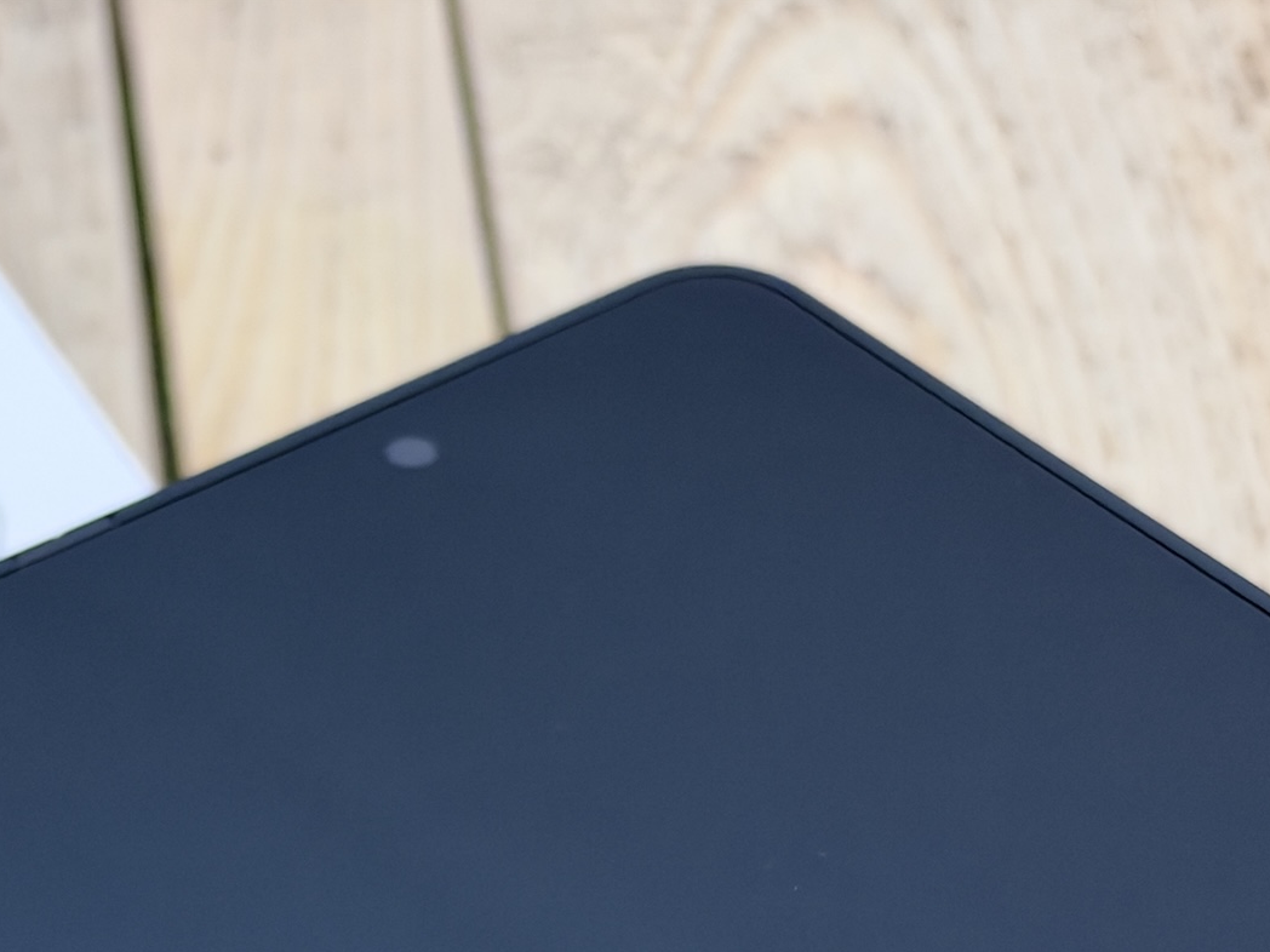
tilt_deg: -62.3
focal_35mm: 87
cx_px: 428
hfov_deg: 22.4
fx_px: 3192
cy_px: 859
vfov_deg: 16.7
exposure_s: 1/60
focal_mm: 6.93
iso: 200
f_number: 1.8
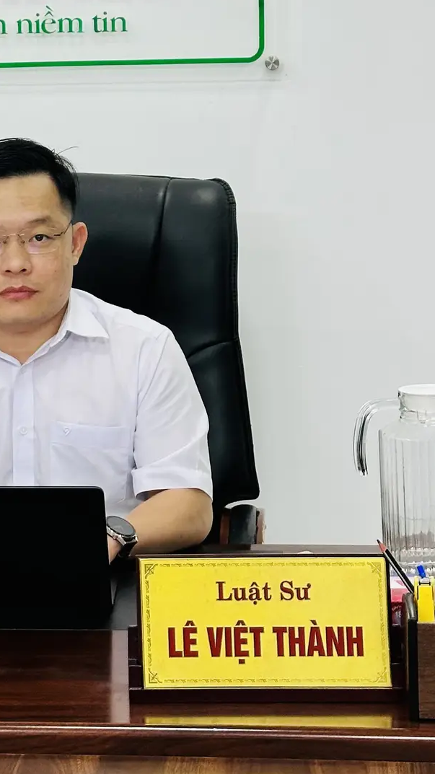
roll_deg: +0.7
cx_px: 31
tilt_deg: -0.7
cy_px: 107
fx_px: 2134
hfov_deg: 11.6
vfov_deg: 20.2
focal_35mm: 104
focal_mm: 6.86
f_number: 1.78
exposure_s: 1/89
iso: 80
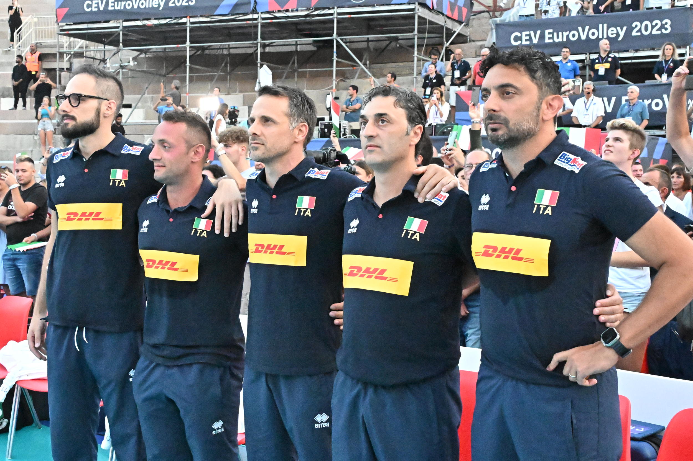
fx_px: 1039
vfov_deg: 25.0
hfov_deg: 36.9
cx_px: 346
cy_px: 230
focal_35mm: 54
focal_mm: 36
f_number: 8
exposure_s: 1/1000
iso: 22800
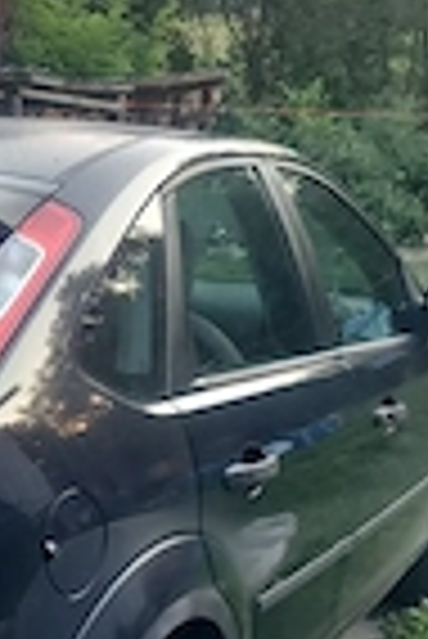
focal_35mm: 79
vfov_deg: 25.3
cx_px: -171
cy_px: 495
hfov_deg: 16.1
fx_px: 1405
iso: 80
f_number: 1.8
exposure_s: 1/50
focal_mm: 4
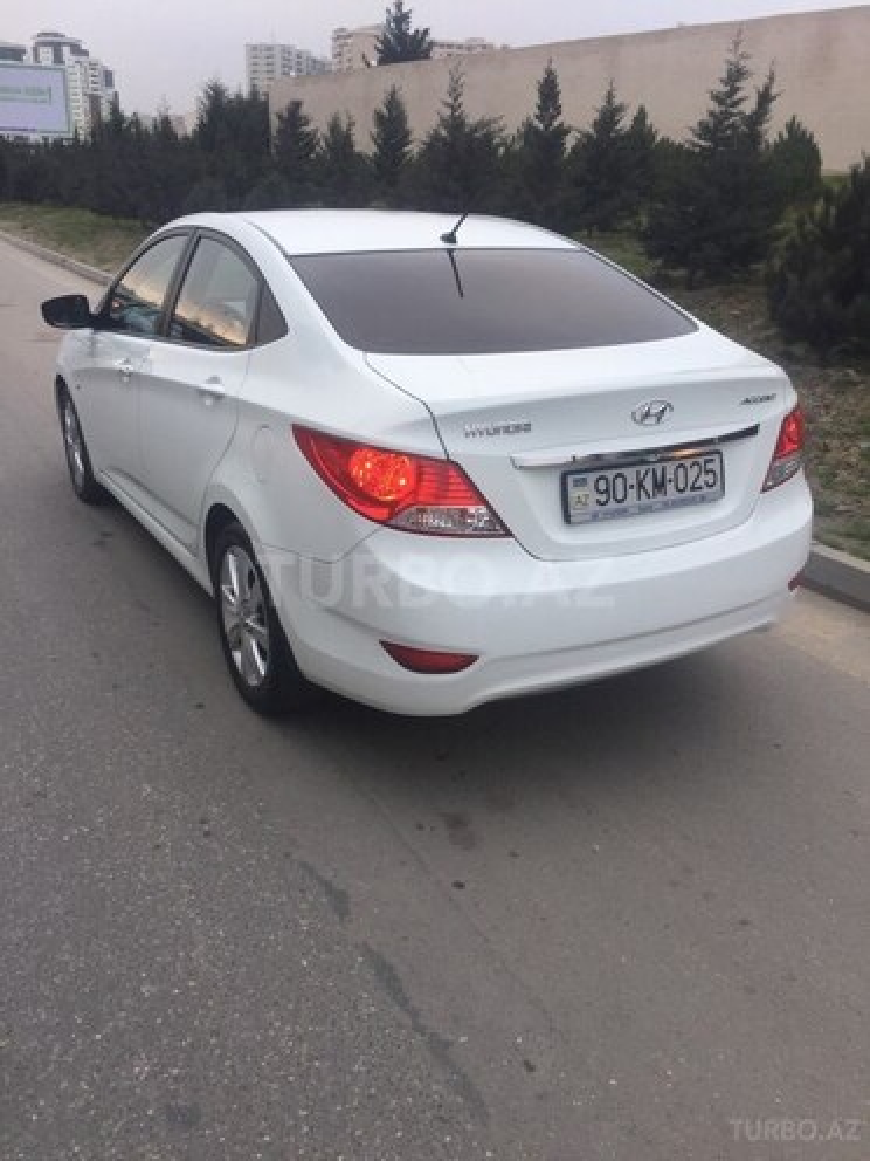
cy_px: 580
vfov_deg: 61.7
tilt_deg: -20.8
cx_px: 435
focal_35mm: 29
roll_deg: -2.0
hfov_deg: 48.2
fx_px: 972
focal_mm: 4.15
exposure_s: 1/100
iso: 40
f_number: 2.2
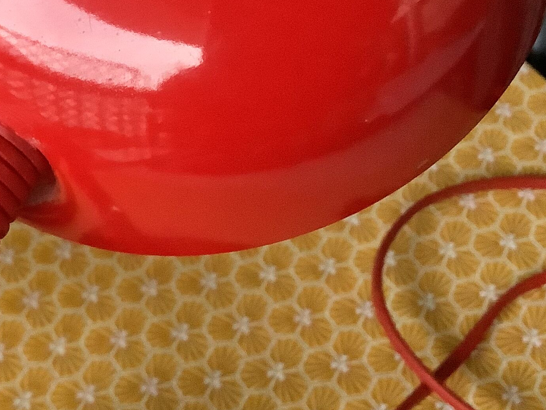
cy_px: -19
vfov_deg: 19.5
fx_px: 1152
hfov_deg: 26.4
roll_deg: +8.8
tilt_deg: -44.0
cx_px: 152
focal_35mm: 73
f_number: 2.4
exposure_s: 1/30
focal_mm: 3.3
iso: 500
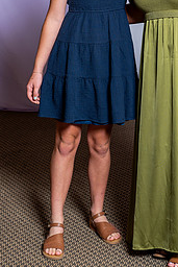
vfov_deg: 18.6
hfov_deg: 12.5
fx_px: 807
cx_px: 139
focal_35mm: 109
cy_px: 60
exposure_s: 1/200
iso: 320
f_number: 5.6
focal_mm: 62
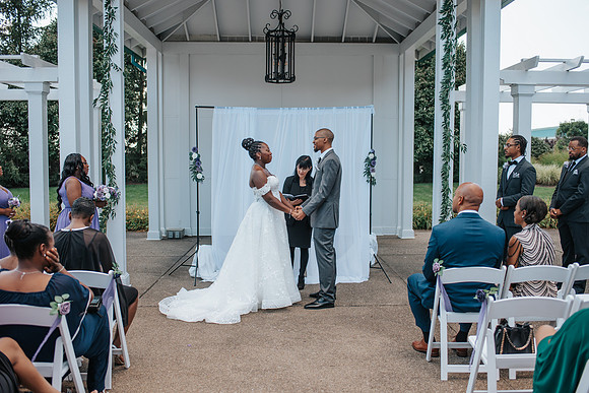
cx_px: 294
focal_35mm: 36
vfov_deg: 37.4
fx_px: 581
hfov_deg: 53.8
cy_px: 196
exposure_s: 1/640
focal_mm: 35
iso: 100
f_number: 2.8
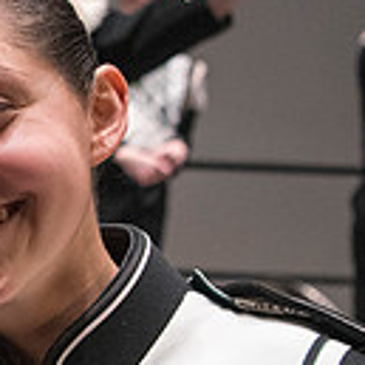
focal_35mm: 92
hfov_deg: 16.6
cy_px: 239
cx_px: -238
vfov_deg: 18.8
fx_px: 1098
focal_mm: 24
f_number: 2.8
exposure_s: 1/400
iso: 4000
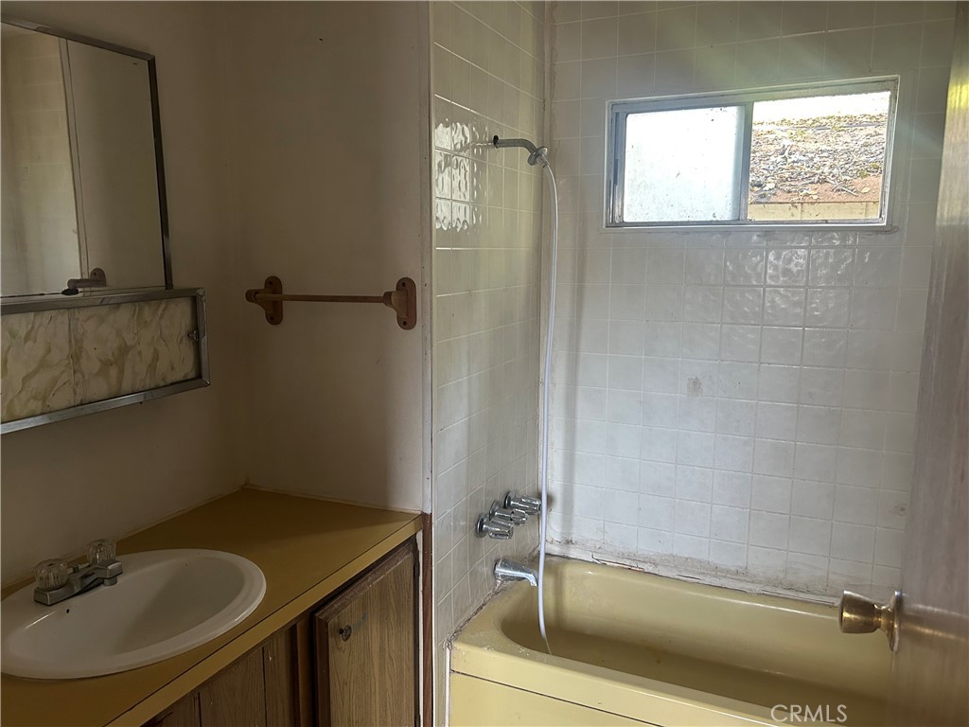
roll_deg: +0.0
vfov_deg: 53.1
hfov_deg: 67.3
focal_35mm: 26
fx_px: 728
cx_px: 484
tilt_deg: -9.7
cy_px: 364
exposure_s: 1/60
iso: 250
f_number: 1.5
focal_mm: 5.7
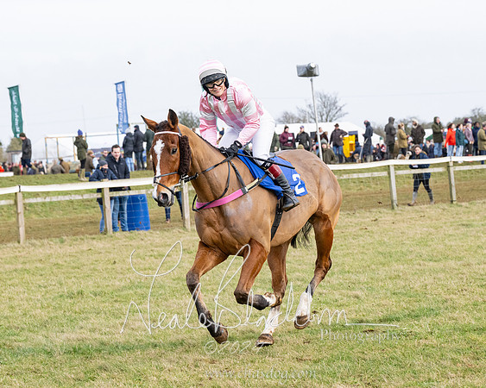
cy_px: 194
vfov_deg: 12.3
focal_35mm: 125
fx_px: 1798
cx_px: 243
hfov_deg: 15.4
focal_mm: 74
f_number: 5
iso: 800
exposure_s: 1/1600
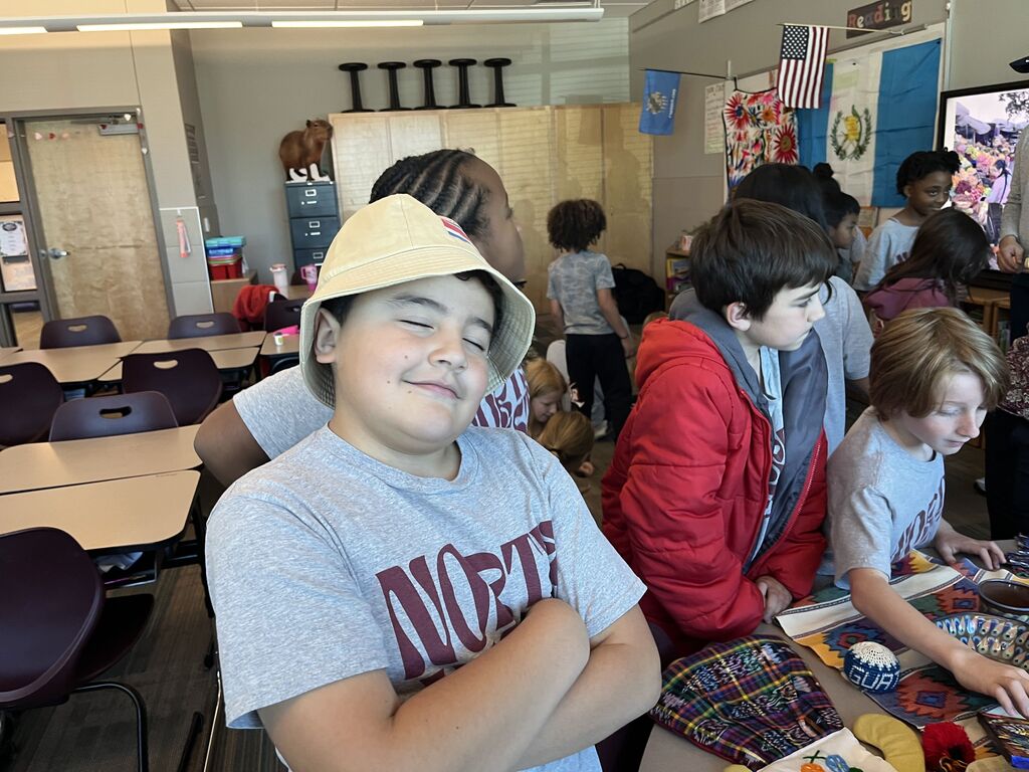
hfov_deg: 67.3
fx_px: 773
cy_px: 386
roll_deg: +3.9
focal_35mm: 26
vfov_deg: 53.1
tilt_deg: -14.5
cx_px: 514
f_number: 1.6
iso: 160
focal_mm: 5.1
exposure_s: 1/59
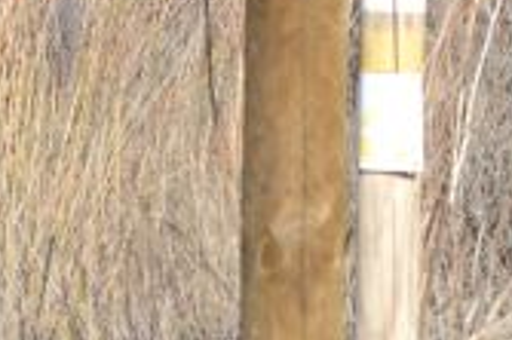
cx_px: -426
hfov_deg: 5.1
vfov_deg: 3.4
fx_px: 5618
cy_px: -357
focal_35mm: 395
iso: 100
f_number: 8
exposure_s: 1/200
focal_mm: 55
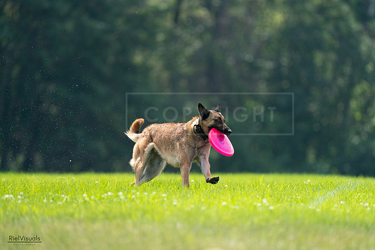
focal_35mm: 493
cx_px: 188
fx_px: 5136
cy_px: 125
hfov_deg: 4.2
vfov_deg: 2.8
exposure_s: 1/4000
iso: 2500
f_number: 6.3
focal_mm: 493
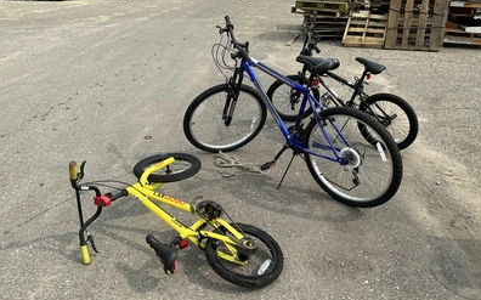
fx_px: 393
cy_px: 160
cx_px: 242
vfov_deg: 41.8
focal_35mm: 30
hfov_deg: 62.9
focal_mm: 3
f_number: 1.8
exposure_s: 1/1377
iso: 25
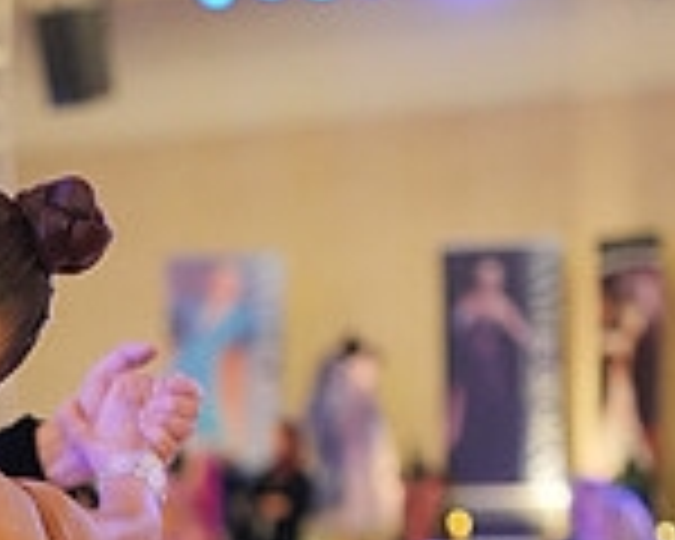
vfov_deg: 8.3
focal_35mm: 181
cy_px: 864
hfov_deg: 10.5
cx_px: -173
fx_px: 3616
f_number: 2
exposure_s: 1/500
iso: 6400
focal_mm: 50
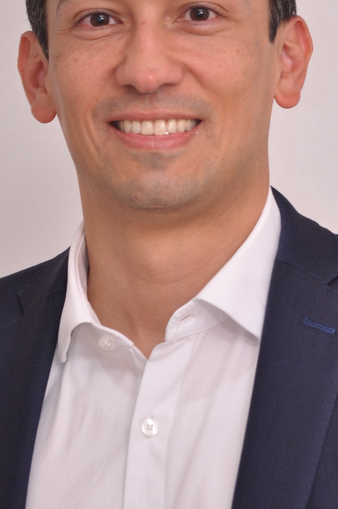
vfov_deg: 8.3
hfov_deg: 5.5
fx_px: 3515
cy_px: 202
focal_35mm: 249
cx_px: 171
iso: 400
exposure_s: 1/80
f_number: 4.5
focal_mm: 100
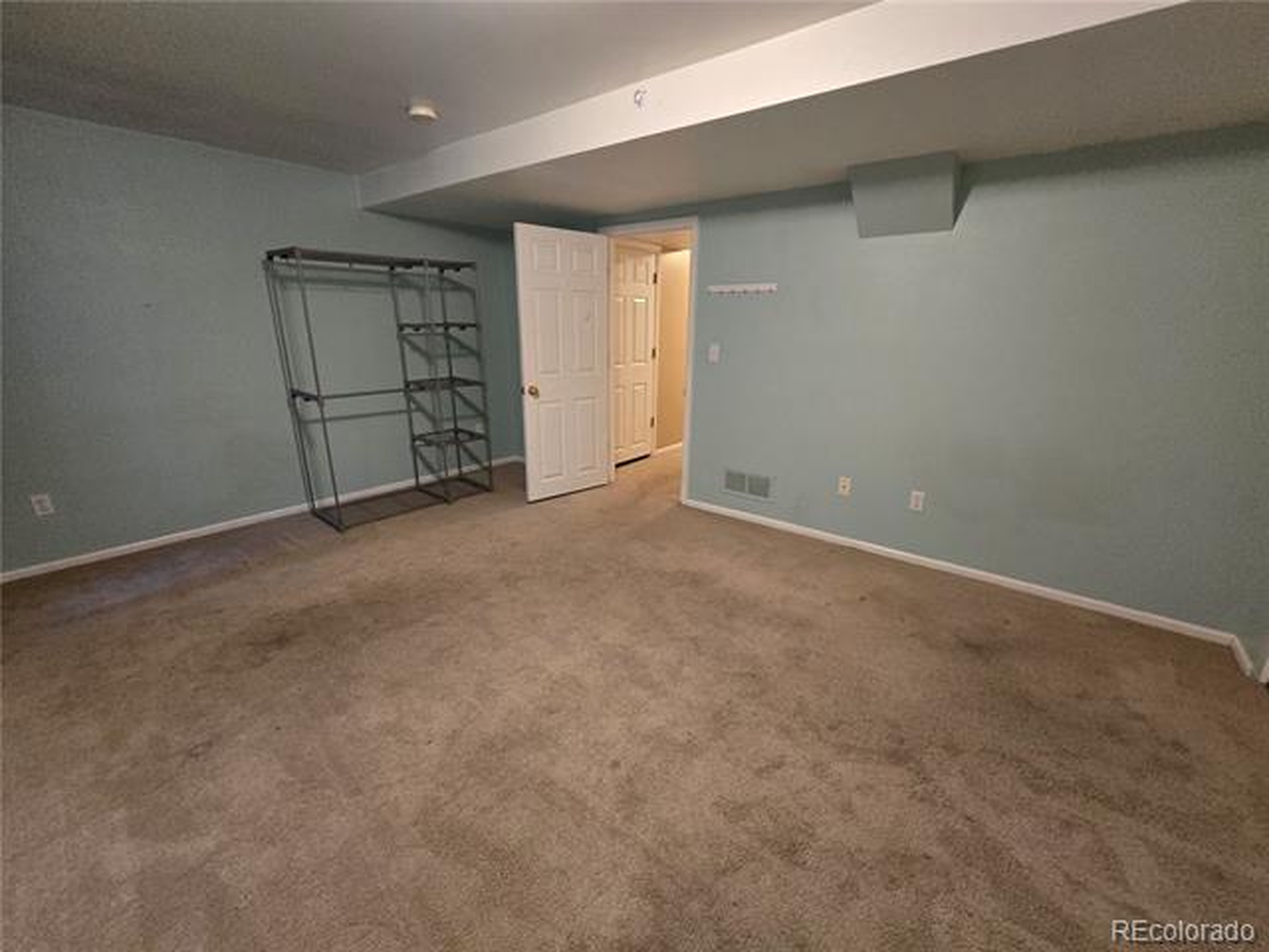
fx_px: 477
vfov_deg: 89.9
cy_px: 476
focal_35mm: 13
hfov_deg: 106.2
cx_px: 634
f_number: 2.2
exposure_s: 1/60
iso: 1000
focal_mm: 2.2
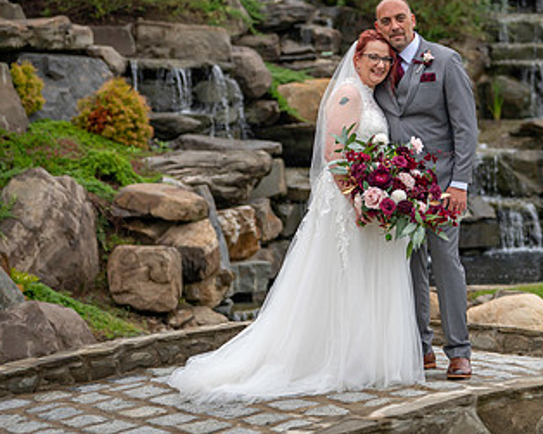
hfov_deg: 14.1
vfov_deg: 11.4
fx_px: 2169
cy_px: 145
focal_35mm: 135
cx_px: 479
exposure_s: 1/1000
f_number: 2.8
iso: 640
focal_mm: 78
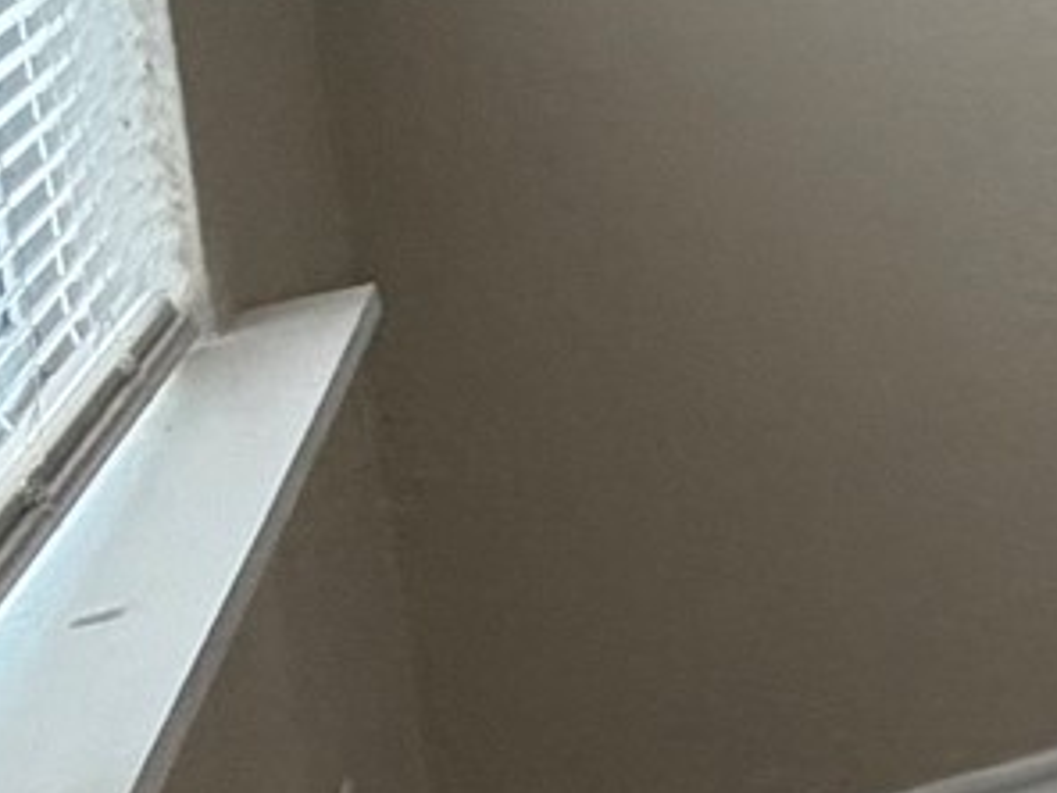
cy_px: -450
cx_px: 3057
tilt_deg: -5.6
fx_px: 2962
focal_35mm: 97
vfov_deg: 14.1
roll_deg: +3.3
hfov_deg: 11.9
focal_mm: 2.22
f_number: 2.2
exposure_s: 1/60
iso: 250
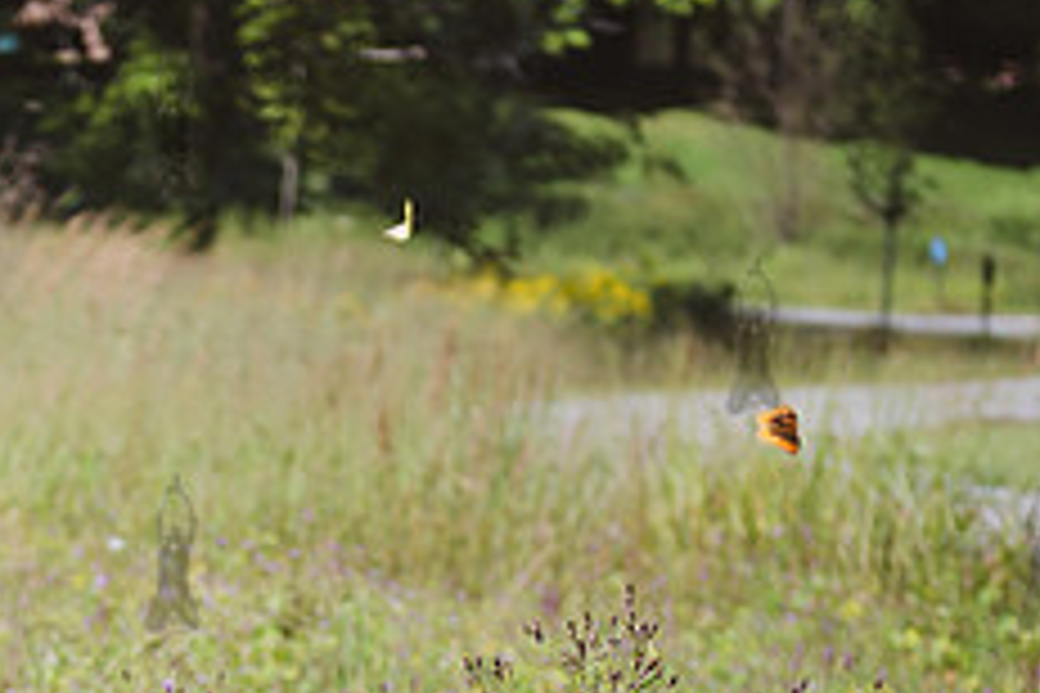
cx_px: -30
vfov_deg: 5.7
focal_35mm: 240
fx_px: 6933
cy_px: 867
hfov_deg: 8.5
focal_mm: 70
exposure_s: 1/1600
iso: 100
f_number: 2.8
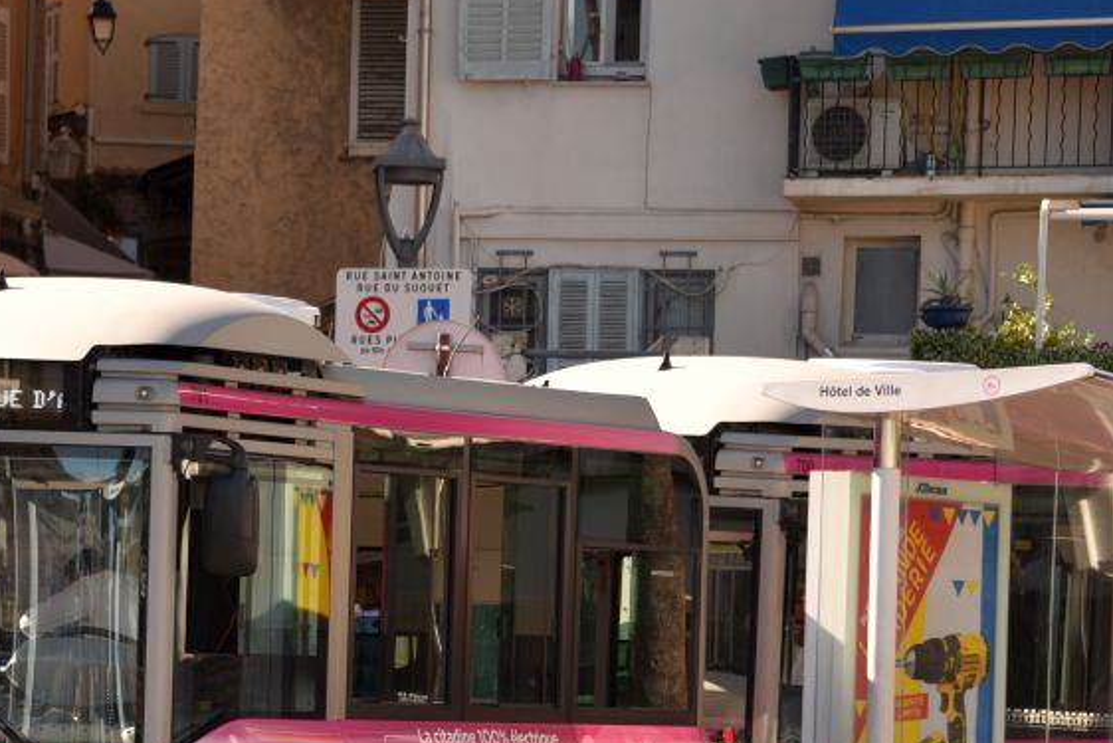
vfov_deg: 5.6
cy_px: 654
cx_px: 420
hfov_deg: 8.4
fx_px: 7607
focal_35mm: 246
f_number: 6.3
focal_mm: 135
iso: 100
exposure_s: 1/160
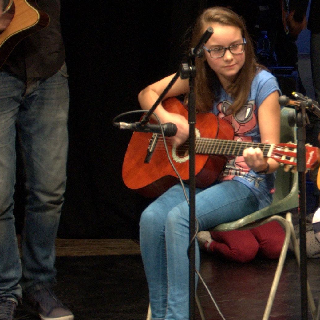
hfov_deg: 8.2
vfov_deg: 8.3
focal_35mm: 211
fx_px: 2207
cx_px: 403
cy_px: 124
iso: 1250
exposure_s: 1/15
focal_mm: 40
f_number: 4.5
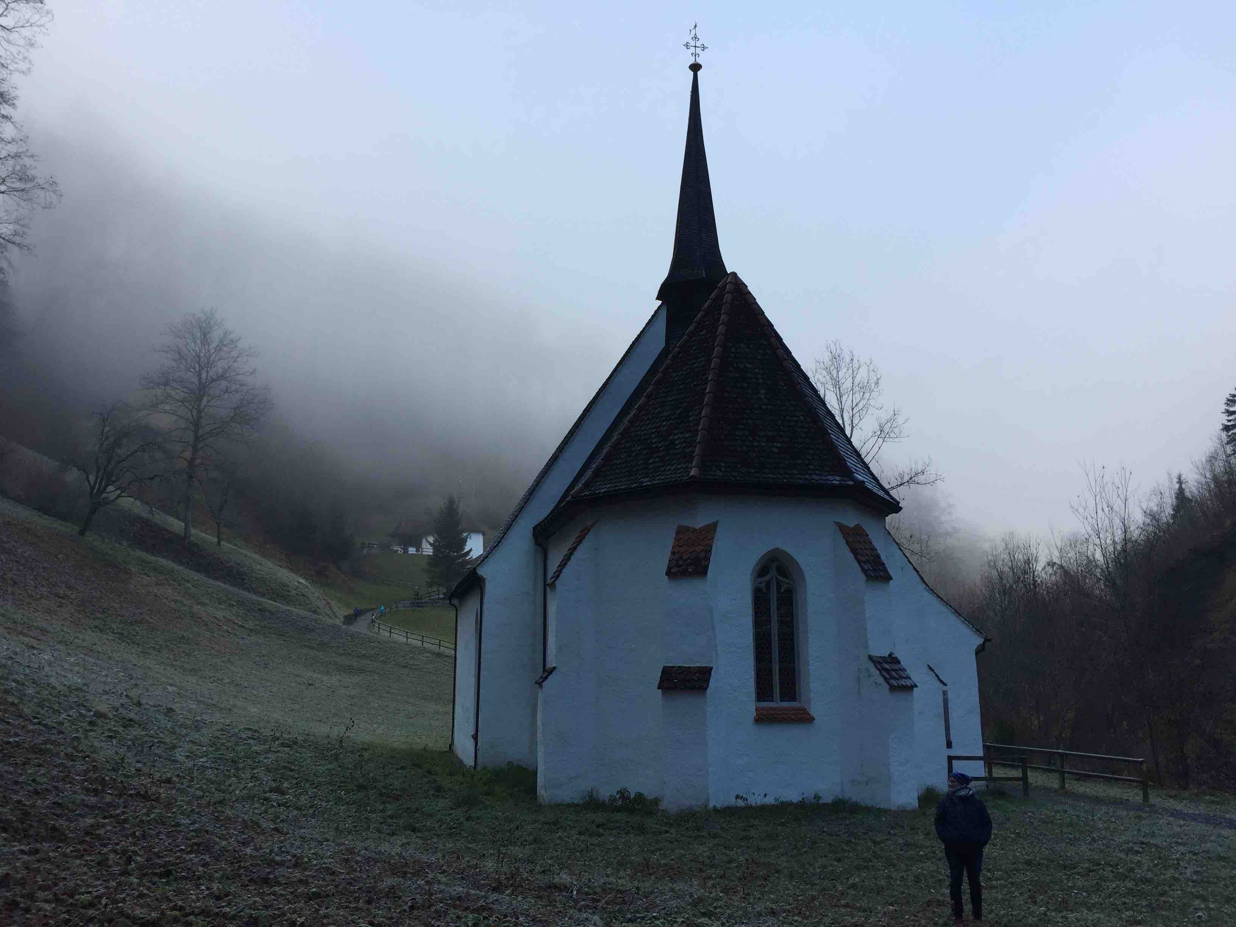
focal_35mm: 29
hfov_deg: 61.7
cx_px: 618
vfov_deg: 48.2
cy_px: 464
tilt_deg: +9.2
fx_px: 1035
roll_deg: +0.2
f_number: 2.2
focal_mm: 4.15
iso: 32
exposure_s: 1/252
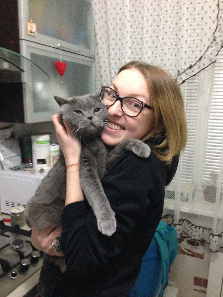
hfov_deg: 42.9
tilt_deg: -10.6
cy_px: 148
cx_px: 112
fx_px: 283
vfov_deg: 55.4
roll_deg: -0.3
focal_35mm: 33
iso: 500
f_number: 2.4
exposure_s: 1/15
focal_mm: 4.12
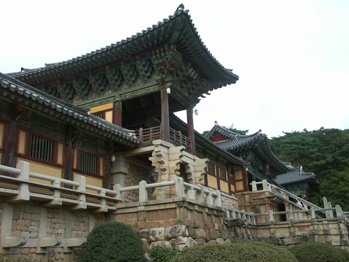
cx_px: 174
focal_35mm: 38
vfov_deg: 37.7
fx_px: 383
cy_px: 131
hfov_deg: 49.0
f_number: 5
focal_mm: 9.77
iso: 100
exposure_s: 1/160
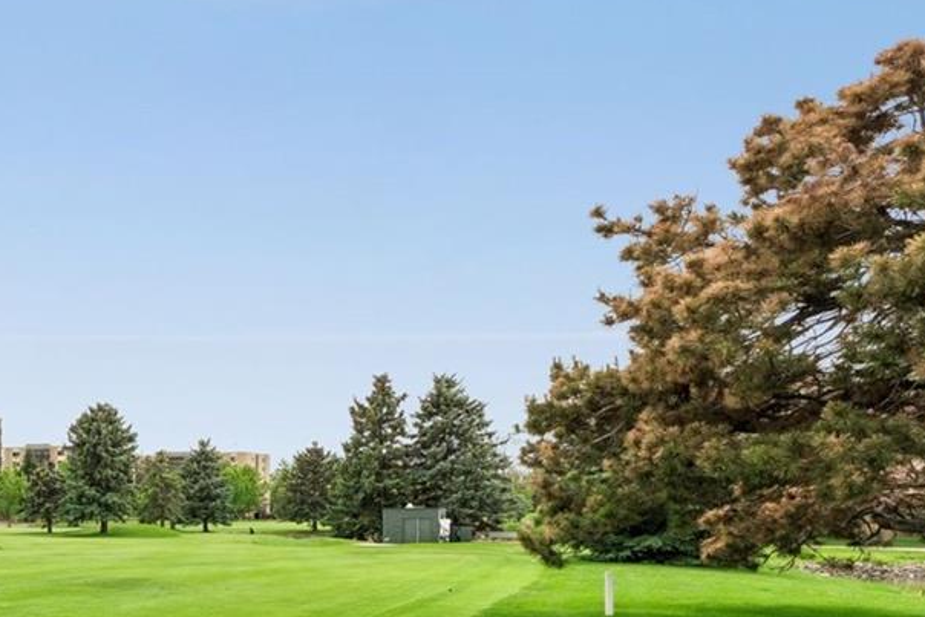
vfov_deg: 29.0
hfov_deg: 33.8
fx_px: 1156
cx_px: -228
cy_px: 527
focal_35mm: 45
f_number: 9
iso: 400
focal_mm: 17
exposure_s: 1/640
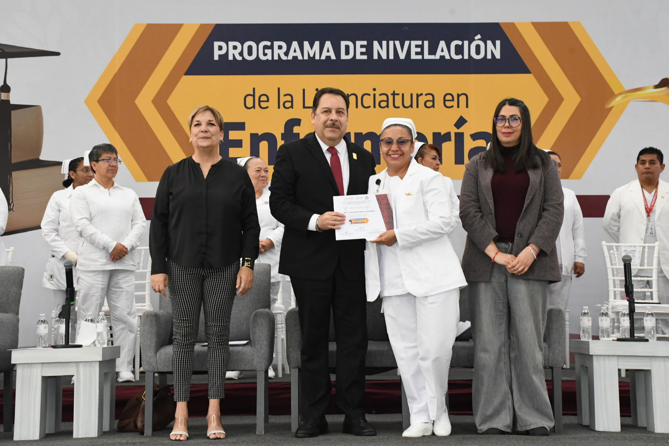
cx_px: 334
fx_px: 1059
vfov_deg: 23.8
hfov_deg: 35.1
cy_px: 223
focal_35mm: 57
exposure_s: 1/125
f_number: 11
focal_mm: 38
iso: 3200
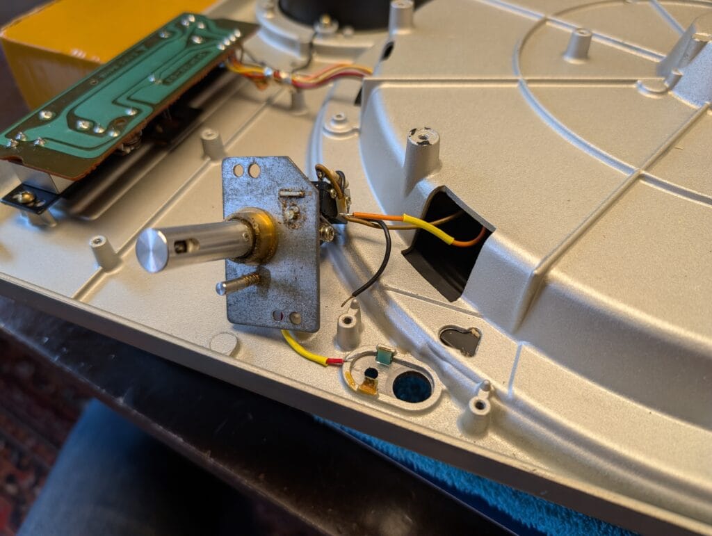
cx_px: 356
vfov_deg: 56.9
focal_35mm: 24
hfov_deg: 71.5
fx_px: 494
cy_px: 268
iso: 91
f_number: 1.68
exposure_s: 1/92.3
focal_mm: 6.9
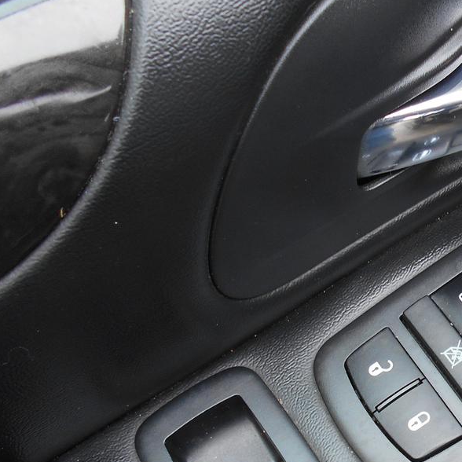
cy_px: 298
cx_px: 500
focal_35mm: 50
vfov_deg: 33.8
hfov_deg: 30.6
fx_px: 755
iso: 80
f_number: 3.2
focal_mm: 4.6
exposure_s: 1/30
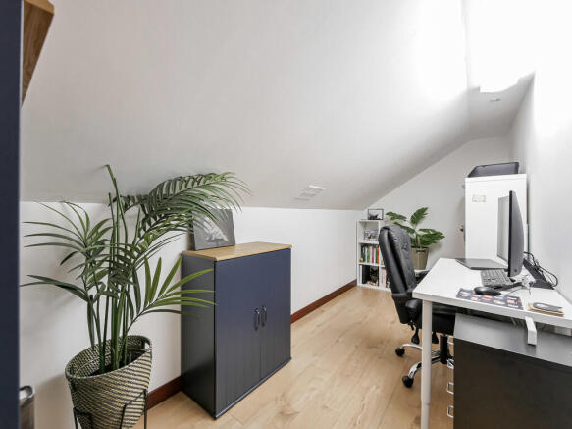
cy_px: 214
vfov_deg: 85.7
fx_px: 231
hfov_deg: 102.1
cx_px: 286
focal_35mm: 14
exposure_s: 1/60
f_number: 4
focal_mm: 7
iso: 640
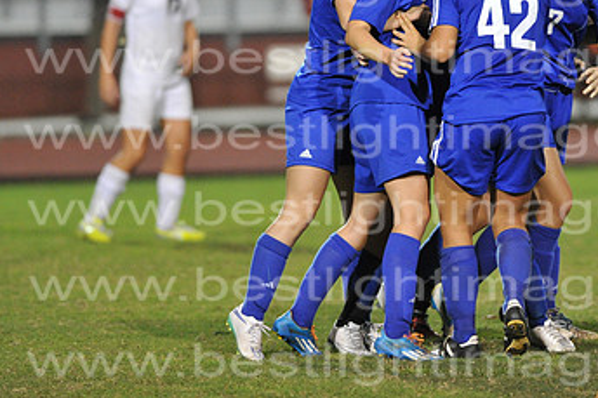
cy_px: 99
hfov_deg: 4.1
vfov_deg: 2.7
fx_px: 8401
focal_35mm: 506
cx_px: 421
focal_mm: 300
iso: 5000
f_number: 3.2
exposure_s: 1/400
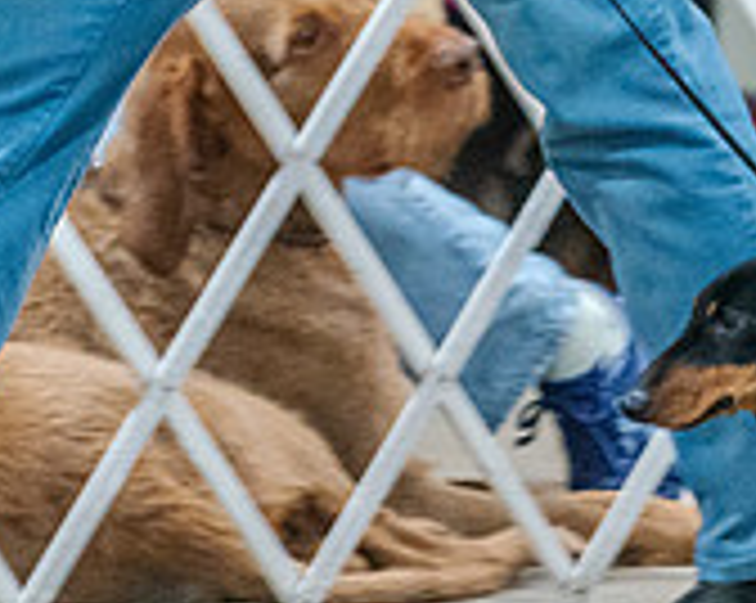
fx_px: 16873
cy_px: -22
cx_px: 1024
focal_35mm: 755
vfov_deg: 2.0
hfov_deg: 2.6
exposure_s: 1/200
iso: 6400
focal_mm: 200
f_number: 3.5
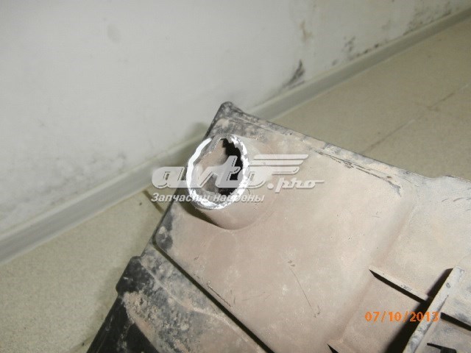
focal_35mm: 24
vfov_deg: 56.8
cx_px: 236
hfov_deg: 71.6
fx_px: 327
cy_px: 176
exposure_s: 1/30
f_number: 3
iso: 200
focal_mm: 4.2
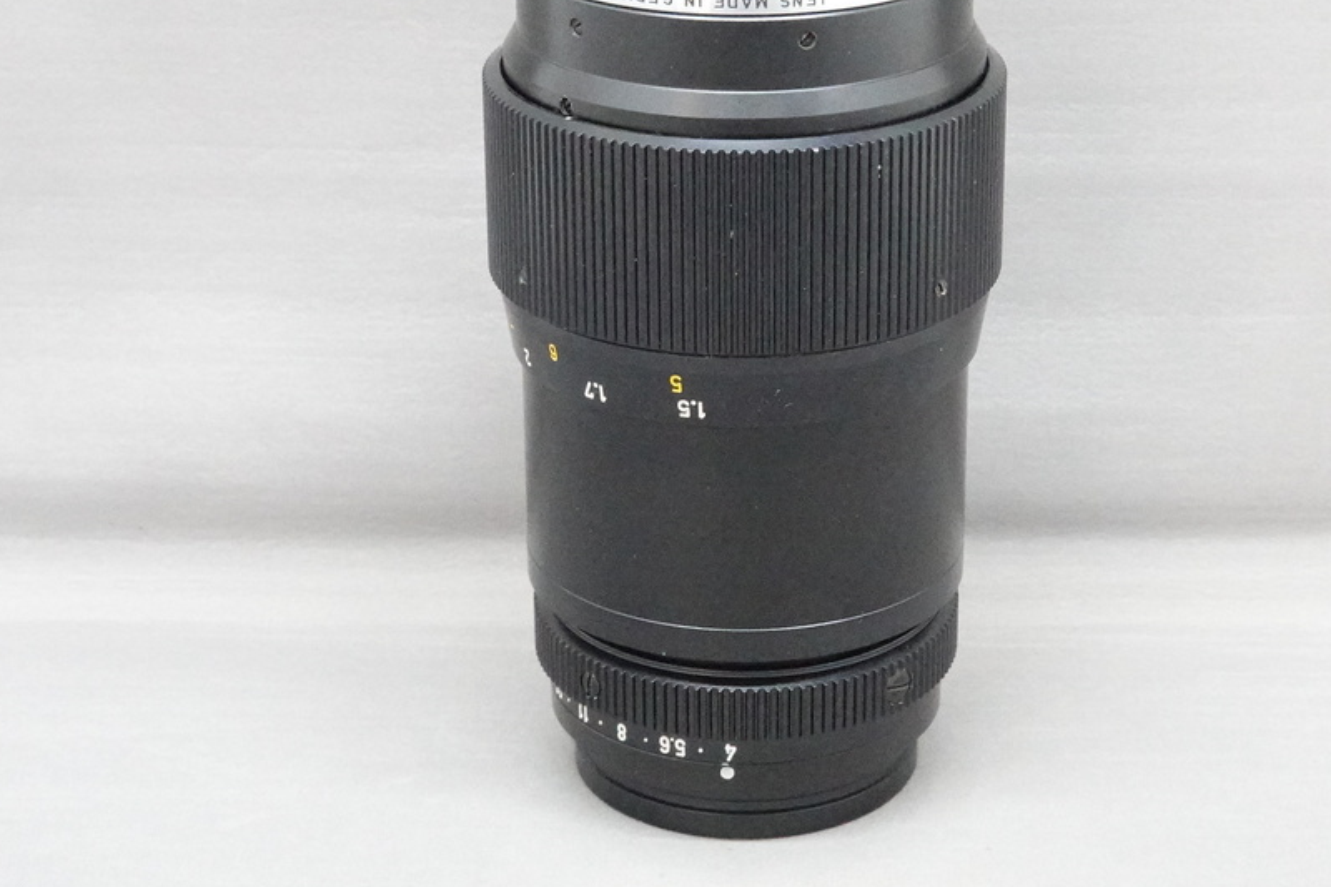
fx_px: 3216
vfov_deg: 15.7
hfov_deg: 23.4
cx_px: 760
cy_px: 295
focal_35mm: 87
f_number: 8
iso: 6400
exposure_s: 1/40
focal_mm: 21.56
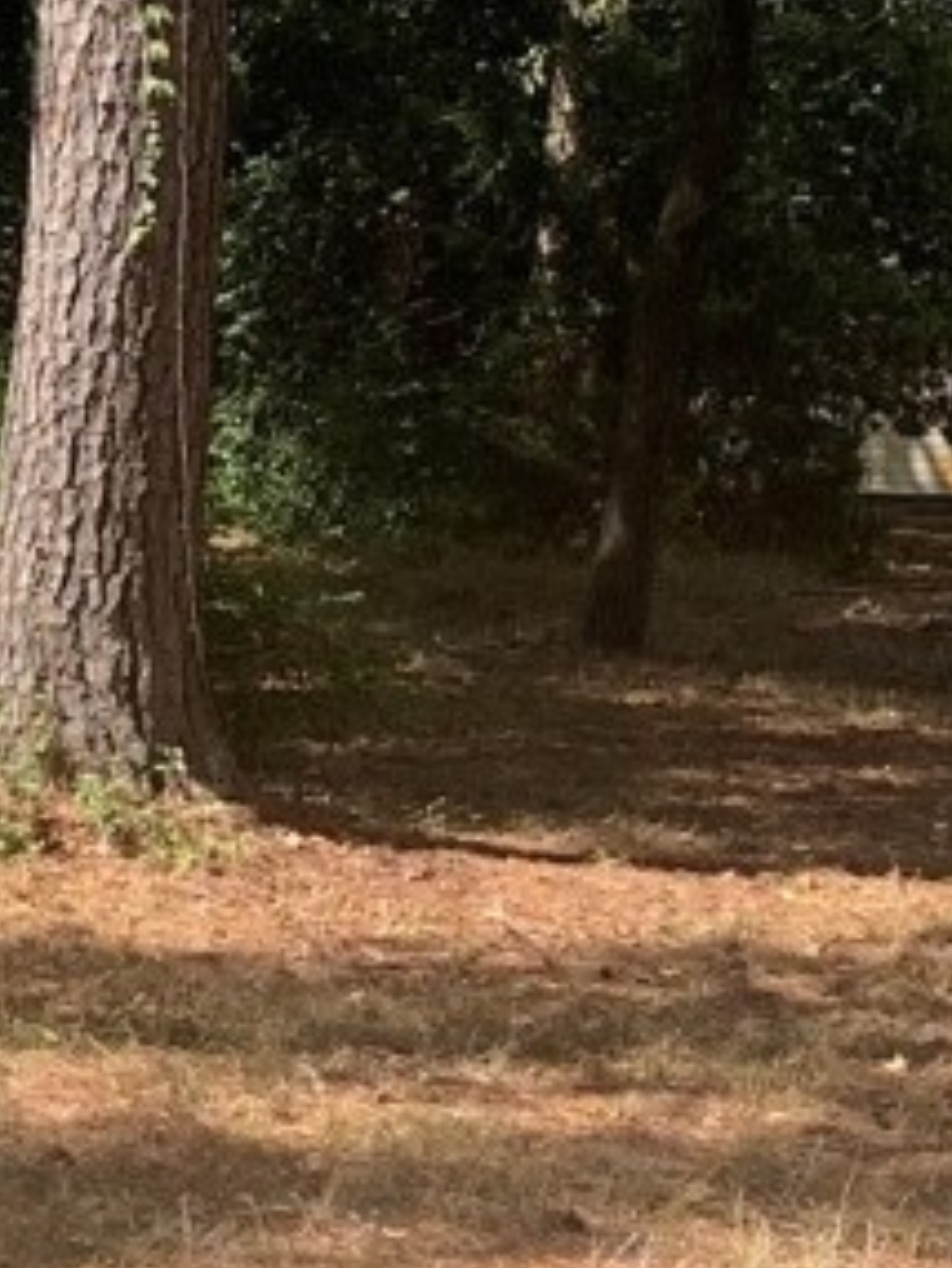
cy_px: 636
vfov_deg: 14.1
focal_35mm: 140
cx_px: -1032
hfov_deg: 9.8
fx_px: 5130
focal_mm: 4.25
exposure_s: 1/1088
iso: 25
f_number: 1.8
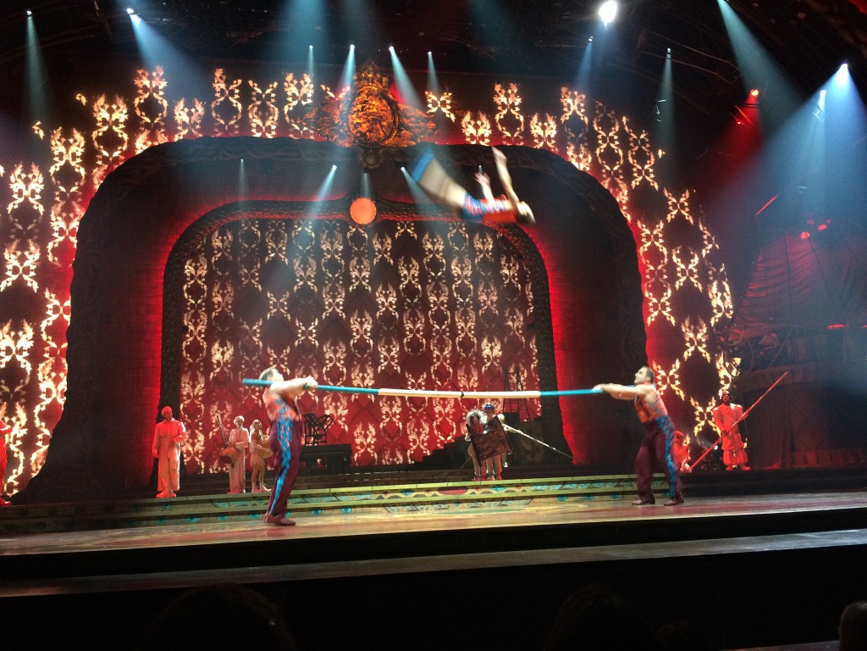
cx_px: 434
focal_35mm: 29
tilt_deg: +10.8
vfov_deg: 48.2
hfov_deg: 61.7
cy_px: 326
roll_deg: +2.8
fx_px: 726
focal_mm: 4.15
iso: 160
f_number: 2.2
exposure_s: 1/30
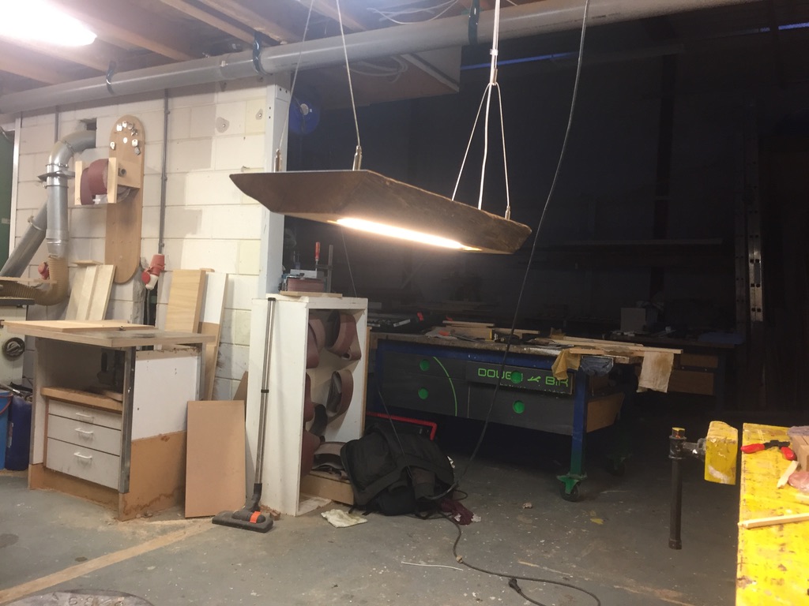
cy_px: 303
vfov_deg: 48.2
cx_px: 404
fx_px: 678
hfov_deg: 61.7
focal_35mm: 29
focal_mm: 4.15
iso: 125
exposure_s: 1/33
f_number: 2.2
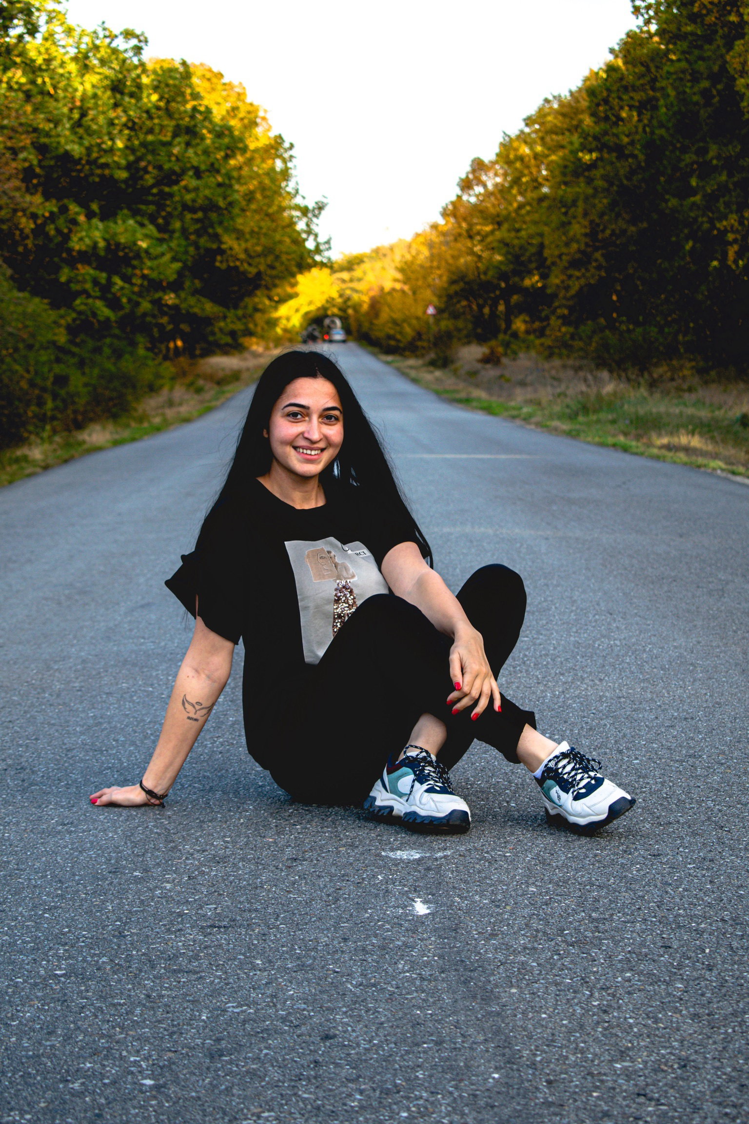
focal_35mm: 82
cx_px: 374
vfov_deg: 24.6
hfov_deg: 16.6
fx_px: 2574
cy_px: 562
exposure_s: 1/200
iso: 200
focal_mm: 55
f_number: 6.3
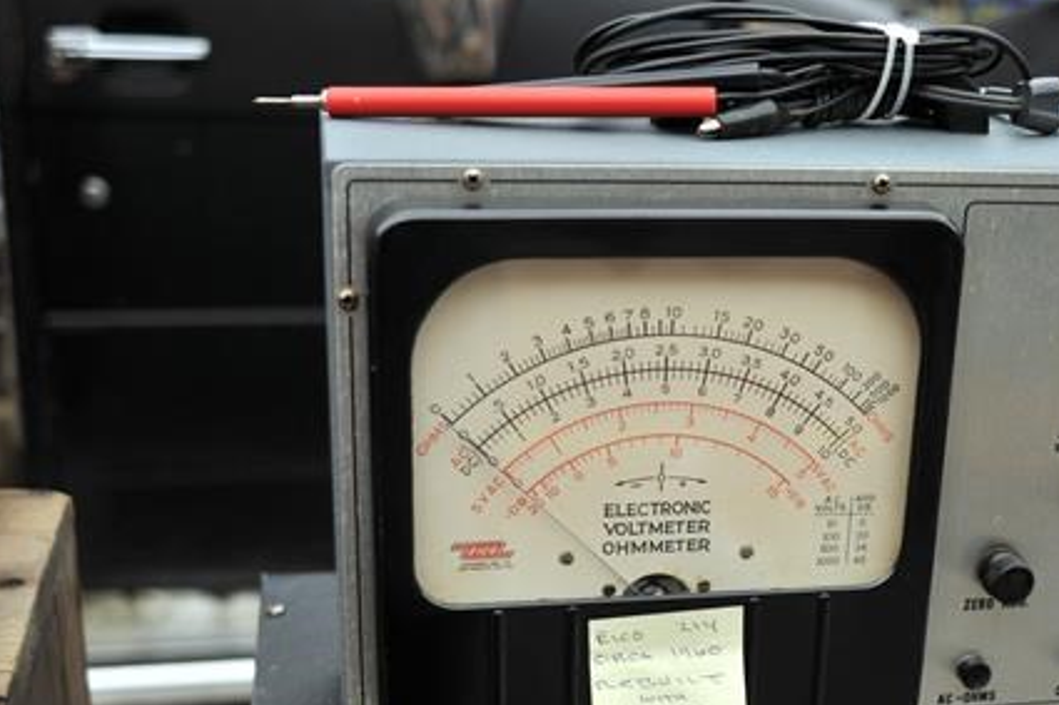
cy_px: 516
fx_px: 1617
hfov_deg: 35.7
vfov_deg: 24.4
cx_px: 743
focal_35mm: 55
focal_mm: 24
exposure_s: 1/2000
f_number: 2.8
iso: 250
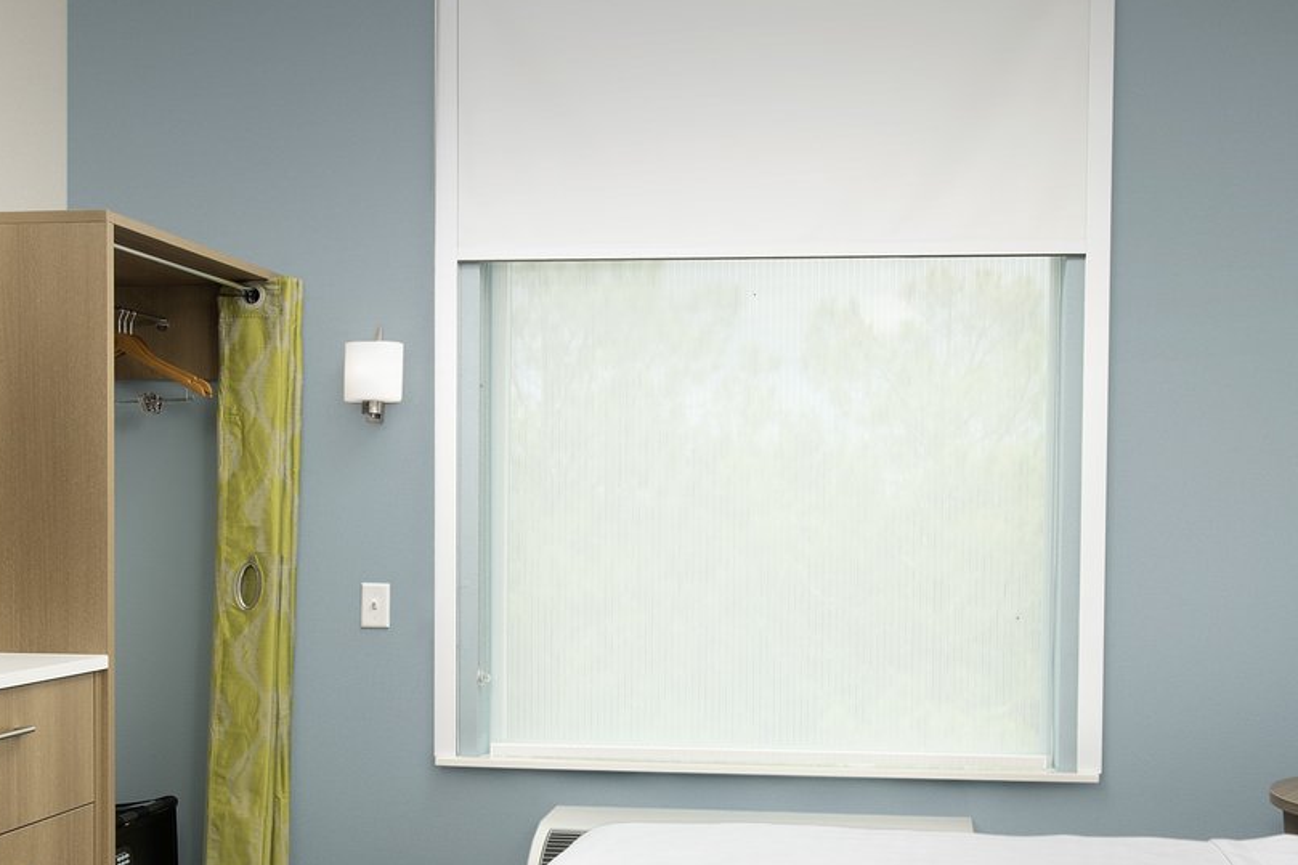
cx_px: 692
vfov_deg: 30.4
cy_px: 783
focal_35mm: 42
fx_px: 1514
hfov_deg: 46.4
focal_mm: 19
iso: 400
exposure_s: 1/125
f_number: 11
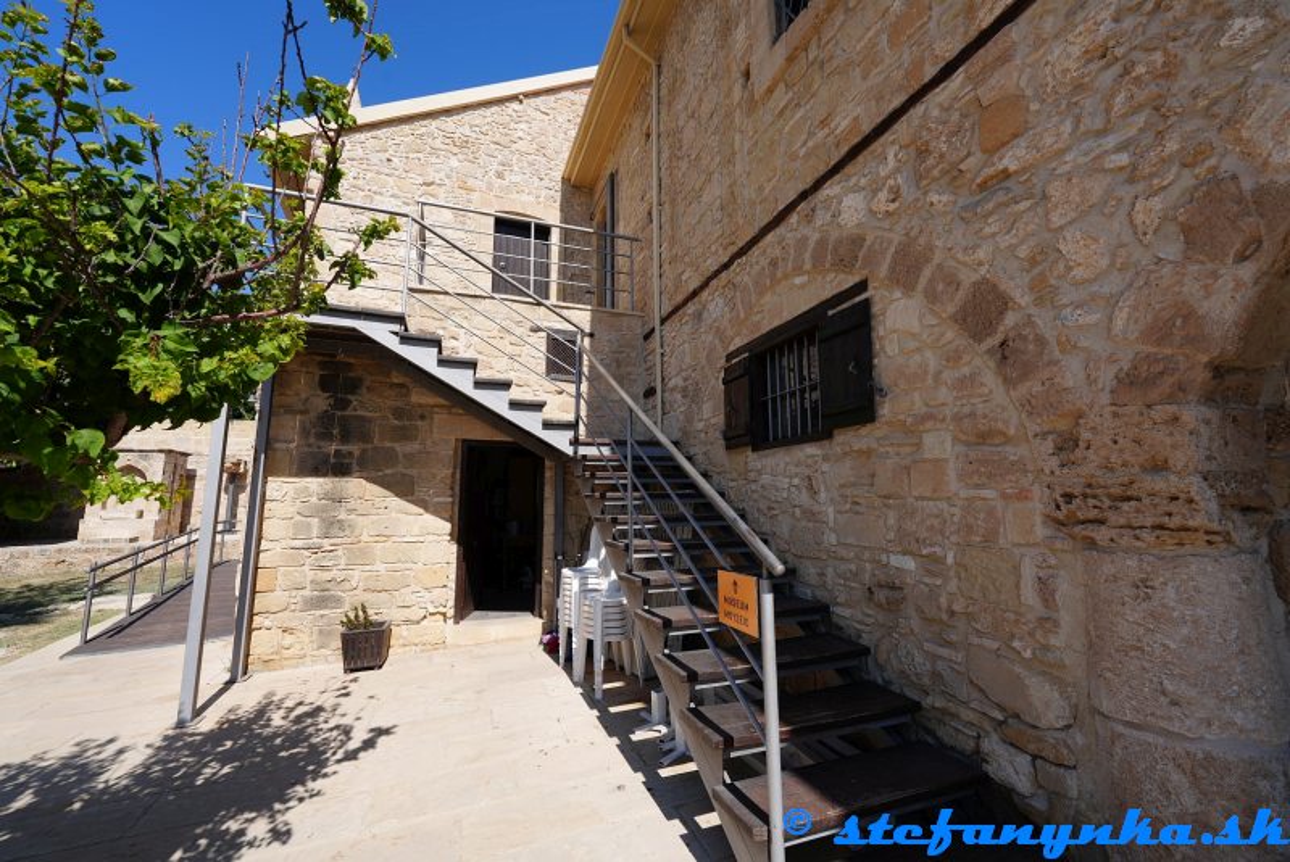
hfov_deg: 104.2
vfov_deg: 81.3
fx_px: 502
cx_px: 645
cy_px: 431
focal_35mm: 14
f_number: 11
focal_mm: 14
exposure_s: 1/125
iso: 100
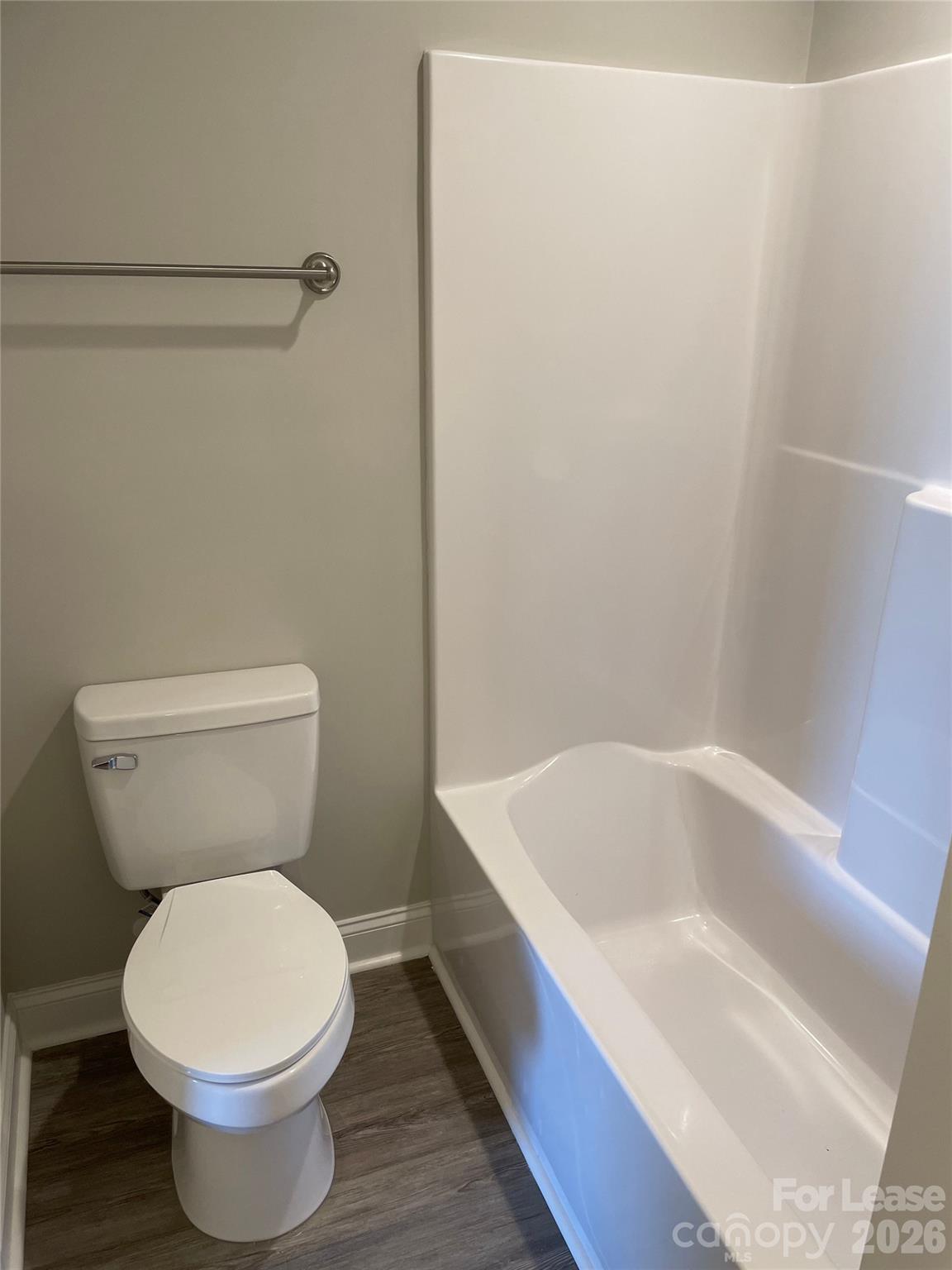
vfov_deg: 67.3
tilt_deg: -19.5
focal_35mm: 26
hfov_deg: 53.1
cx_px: 476
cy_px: 635
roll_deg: +0.3
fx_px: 953
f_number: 1.6
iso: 64
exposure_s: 1/60
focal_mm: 4.2
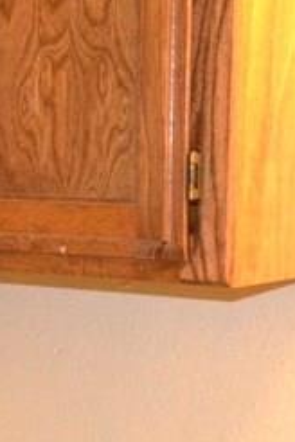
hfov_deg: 10.4
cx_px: 83
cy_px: 508
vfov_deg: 15.2
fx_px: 1611
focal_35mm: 131
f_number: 4.5
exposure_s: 1/60
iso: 3200
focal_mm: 21
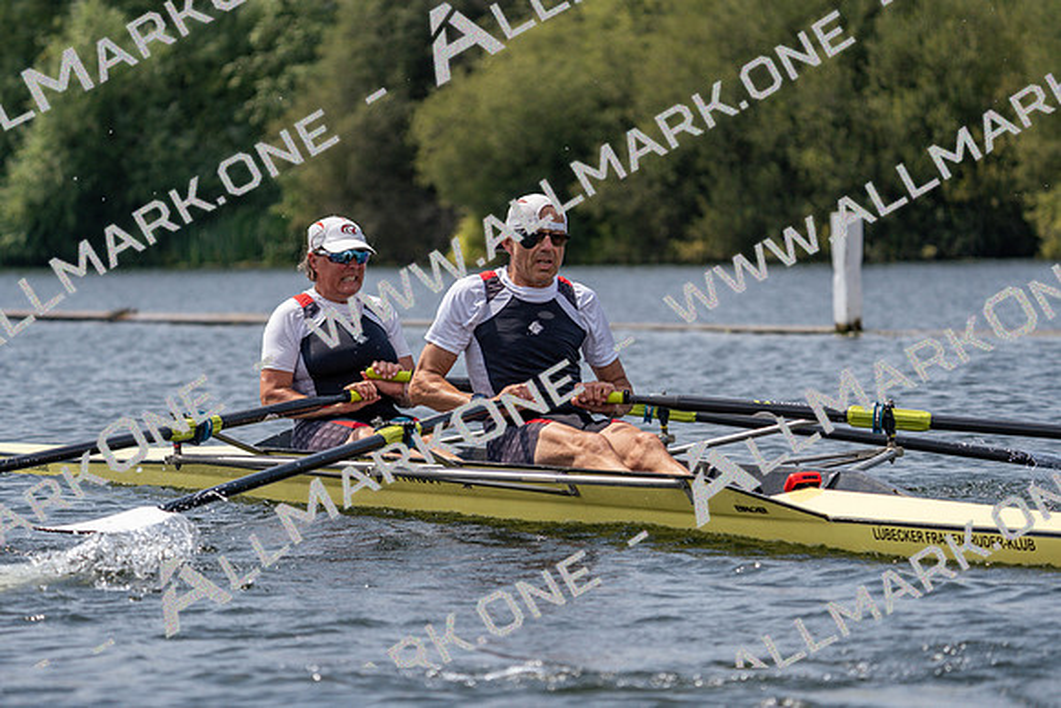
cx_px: 530
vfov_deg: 6.9
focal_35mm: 200
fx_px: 5896
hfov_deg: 10.3
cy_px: 354
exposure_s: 1/1600
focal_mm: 200
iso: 200
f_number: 5.6
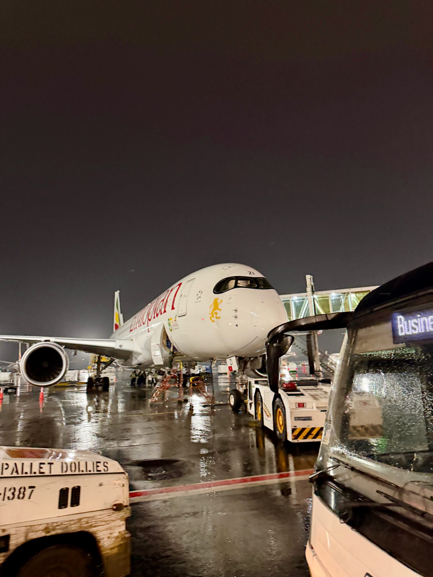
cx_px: 216
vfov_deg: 71.6
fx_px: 400
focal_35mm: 24
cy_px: 288
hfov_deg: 56.8
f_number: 1.78
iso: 800
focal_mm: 6.76
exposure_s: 1/42
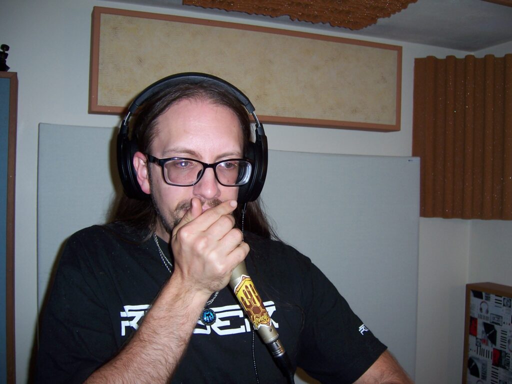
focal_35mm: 36
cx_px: 256
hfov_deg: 51.4
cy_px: 192
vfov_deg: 39.7
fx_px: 532
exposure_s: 1/60
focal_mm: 6.2
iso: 80
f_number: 2.8
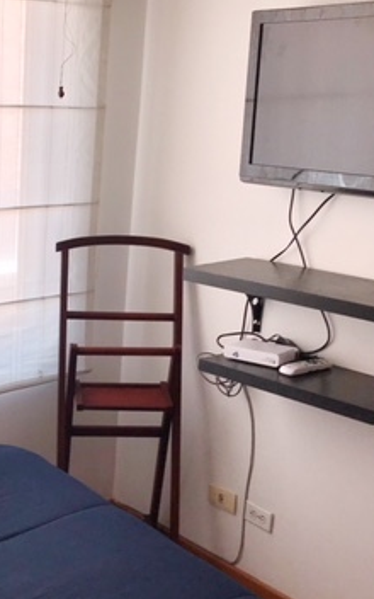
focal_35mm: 54
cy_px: 354
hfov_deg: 23.2
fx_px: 881
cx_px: 19
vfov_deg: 37.4
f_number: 1.8
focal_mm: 3.99
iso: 20
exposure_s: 1/148
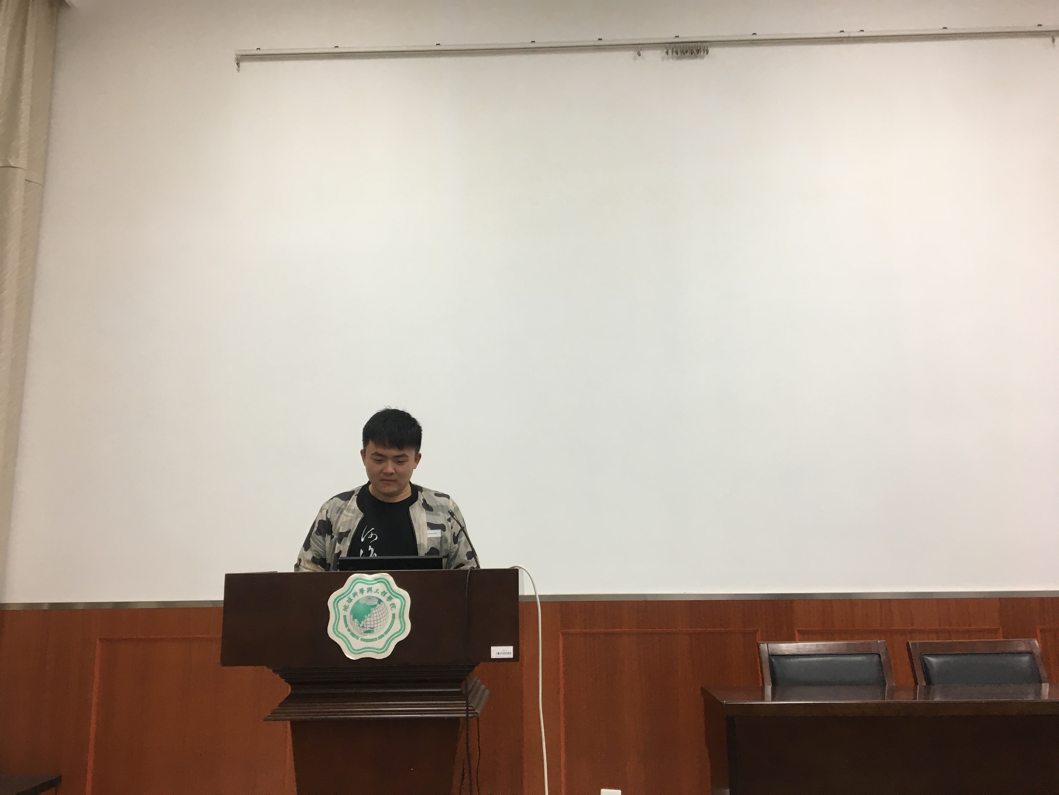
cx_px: 530
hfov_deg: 61.7
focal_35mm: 29
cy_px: 398
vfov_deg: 48.2
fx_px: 887
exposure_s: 1/33
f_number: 2.2
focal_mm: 4.15
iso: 80
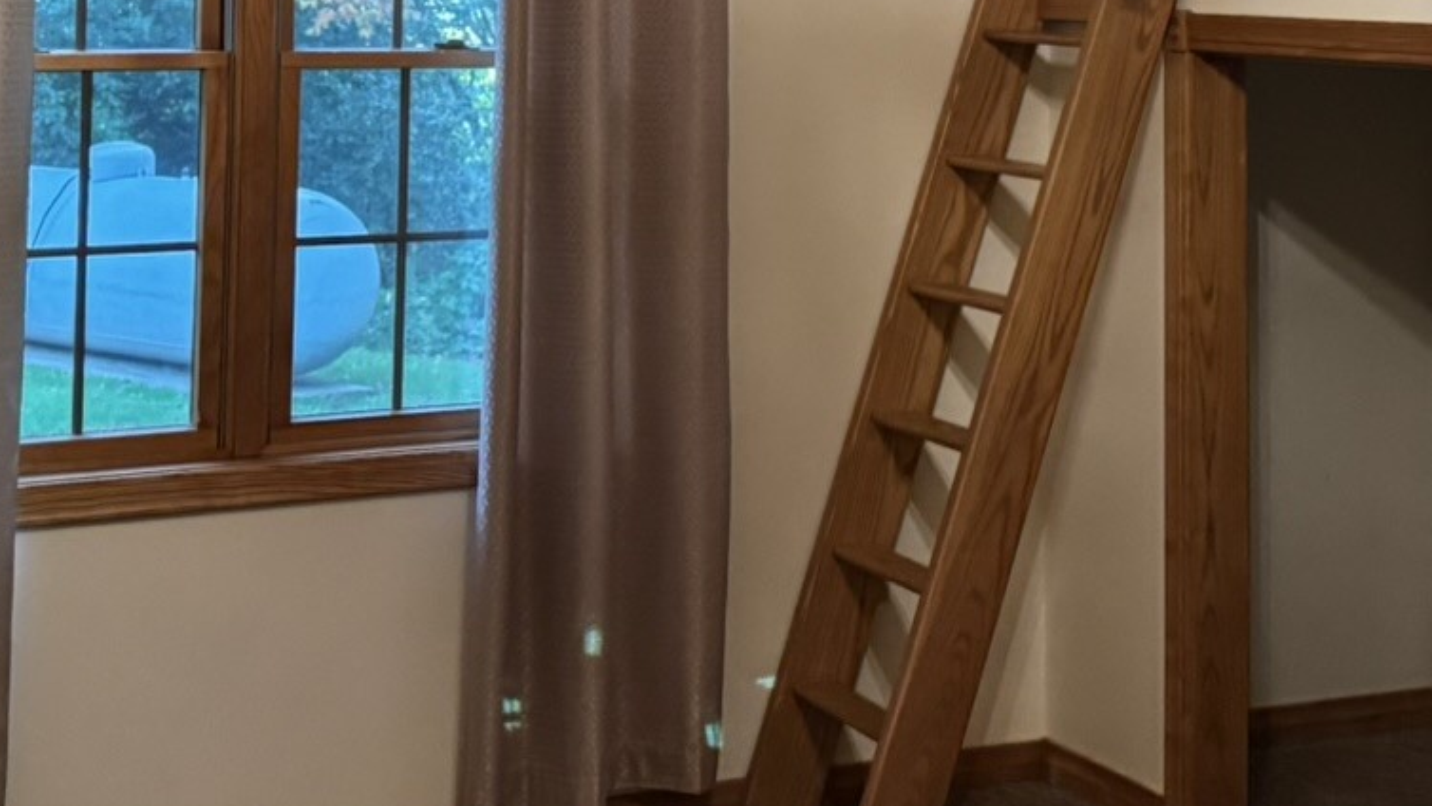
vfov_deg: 16.4
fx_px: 2696
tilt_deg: -0.4
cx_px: 883
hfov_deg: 29.6
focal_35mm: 71
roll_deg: -1.5
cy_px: -139
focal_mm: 6.76
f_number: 1.78
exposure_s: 1/60
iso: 640
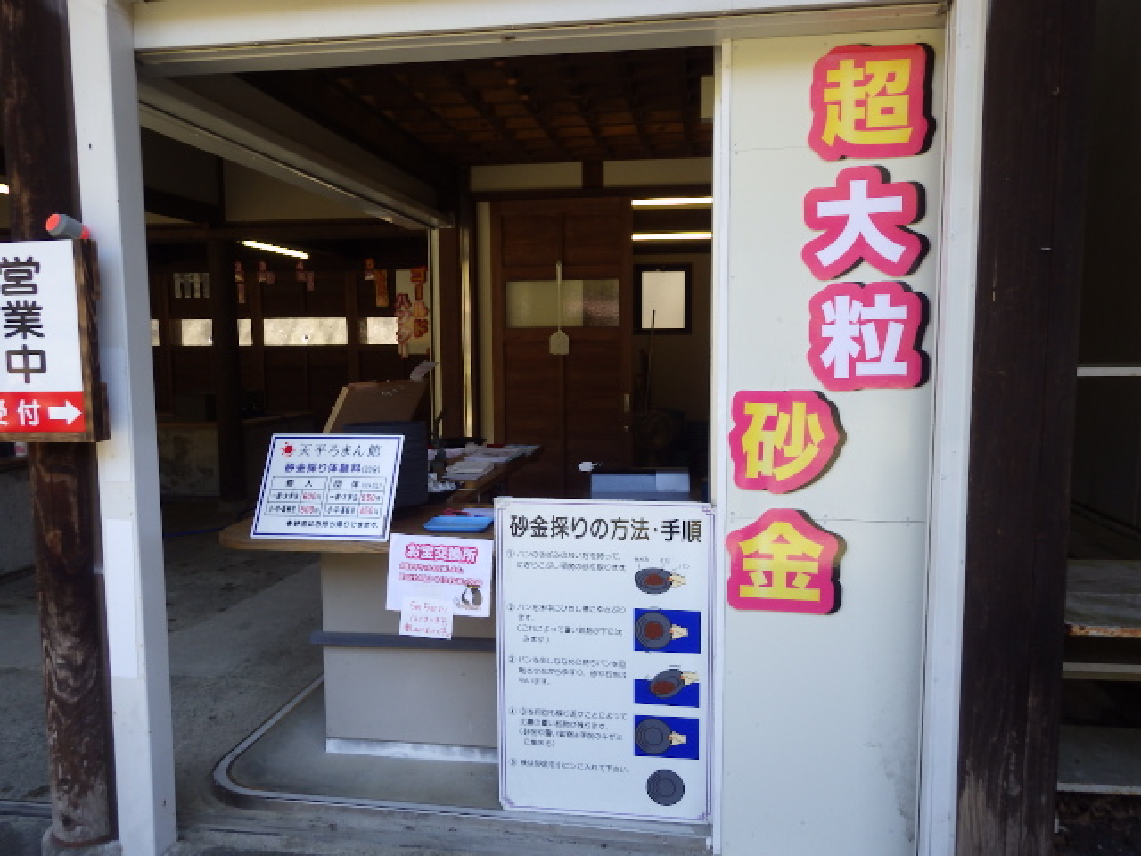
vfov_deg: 54.9
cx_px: 570
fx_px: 824
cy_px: 428
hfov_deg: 69.4
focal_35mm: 25
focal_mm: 4.5
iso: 125
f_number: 2.8
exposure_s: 1/200
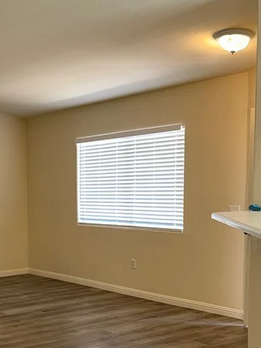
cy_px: 246
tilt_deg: -6.7
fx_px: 543
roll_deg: +1.4
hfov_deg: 25.4
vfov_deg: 35.0
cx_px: -11
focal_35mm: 54
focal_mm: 6.76
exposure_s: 1/42
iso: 125
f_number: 1.78
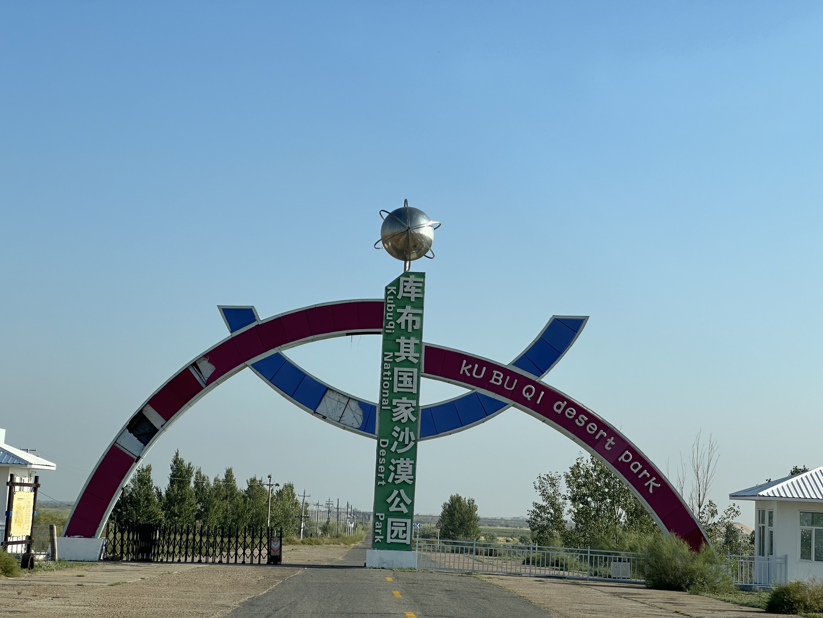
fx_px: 1831
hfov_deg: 25.3
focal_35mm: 77
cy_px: 309
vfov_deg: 19.1
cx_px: 412
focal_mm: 9
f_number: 2.8
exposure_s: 1/861
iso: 32
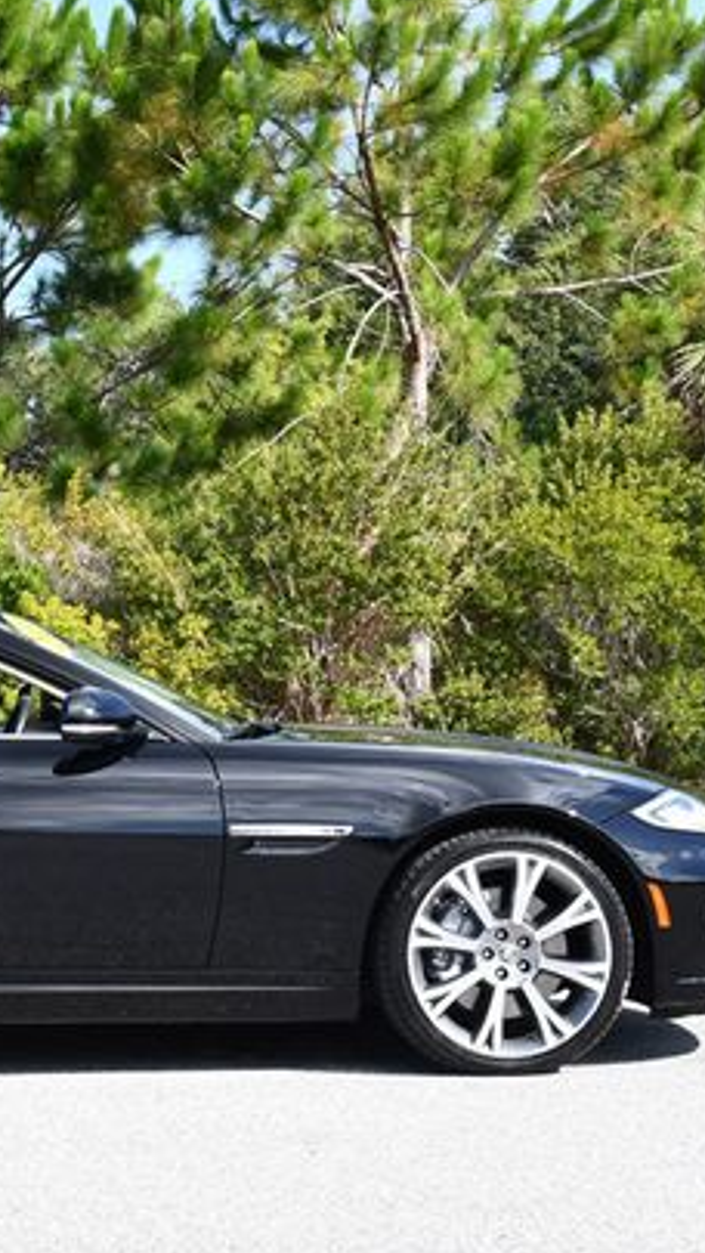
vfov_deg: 22.2
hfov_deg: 12.4
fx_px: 3188
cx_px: -71
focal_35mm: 96
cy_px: 613
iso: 200
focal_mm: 29
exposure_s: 1/250
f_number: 8
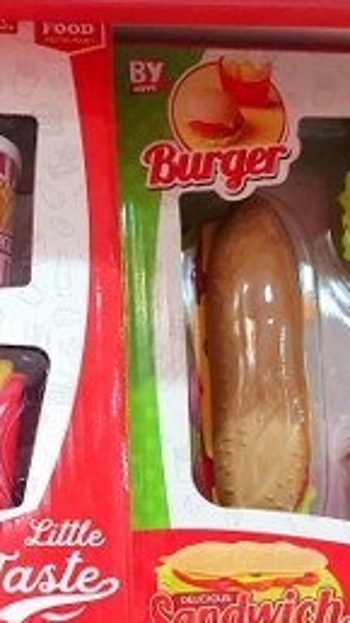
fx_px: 1090
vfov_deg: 29.2
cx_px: -157
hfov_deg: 16.8
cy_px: 662
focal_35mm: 66
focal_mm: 4.32
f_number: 2.4
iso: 250
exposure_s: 1/50
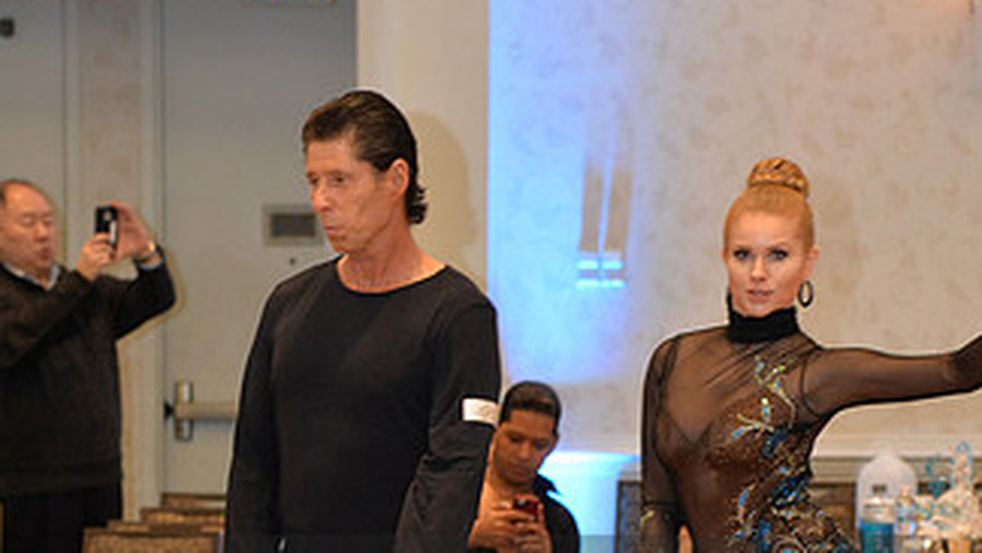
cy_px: 638
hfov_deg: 9.6
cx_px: 509
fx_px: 5834
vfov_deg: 5.4
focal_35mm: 224
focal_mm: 120
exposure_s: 1/250
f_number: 5
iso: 3200
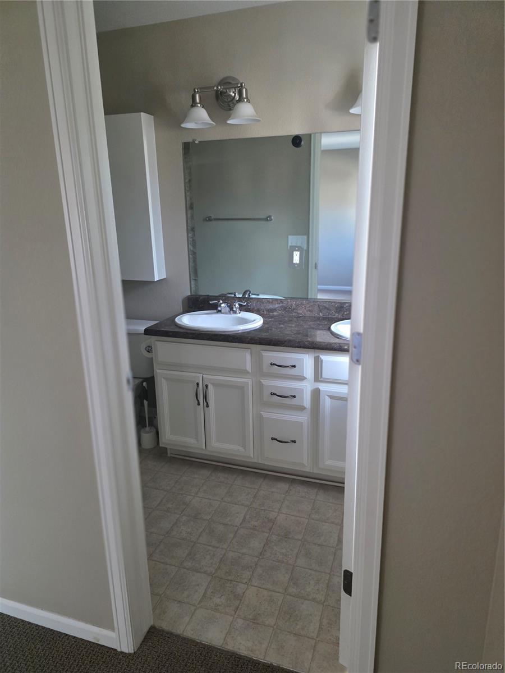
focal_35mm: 23
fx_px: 447
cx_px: 252
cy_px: 336
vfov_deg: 73.9
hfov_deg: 58.9
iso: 1000
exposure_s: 1/120
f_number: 1.7
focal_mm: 6.3
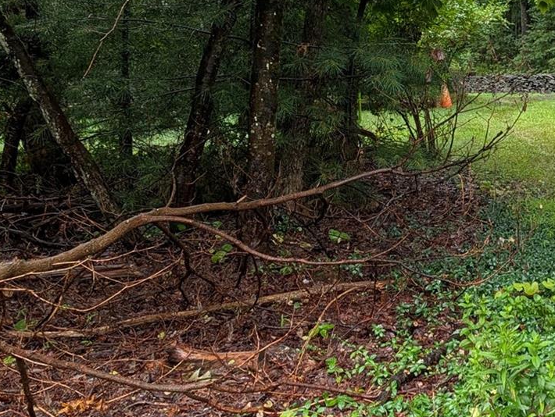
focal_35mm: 69
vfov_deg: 21.2
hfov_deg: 25.9
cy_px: 103
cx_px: 618
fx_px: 1107
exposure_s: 1/169
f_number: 1.68
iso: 30
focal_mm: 6.9
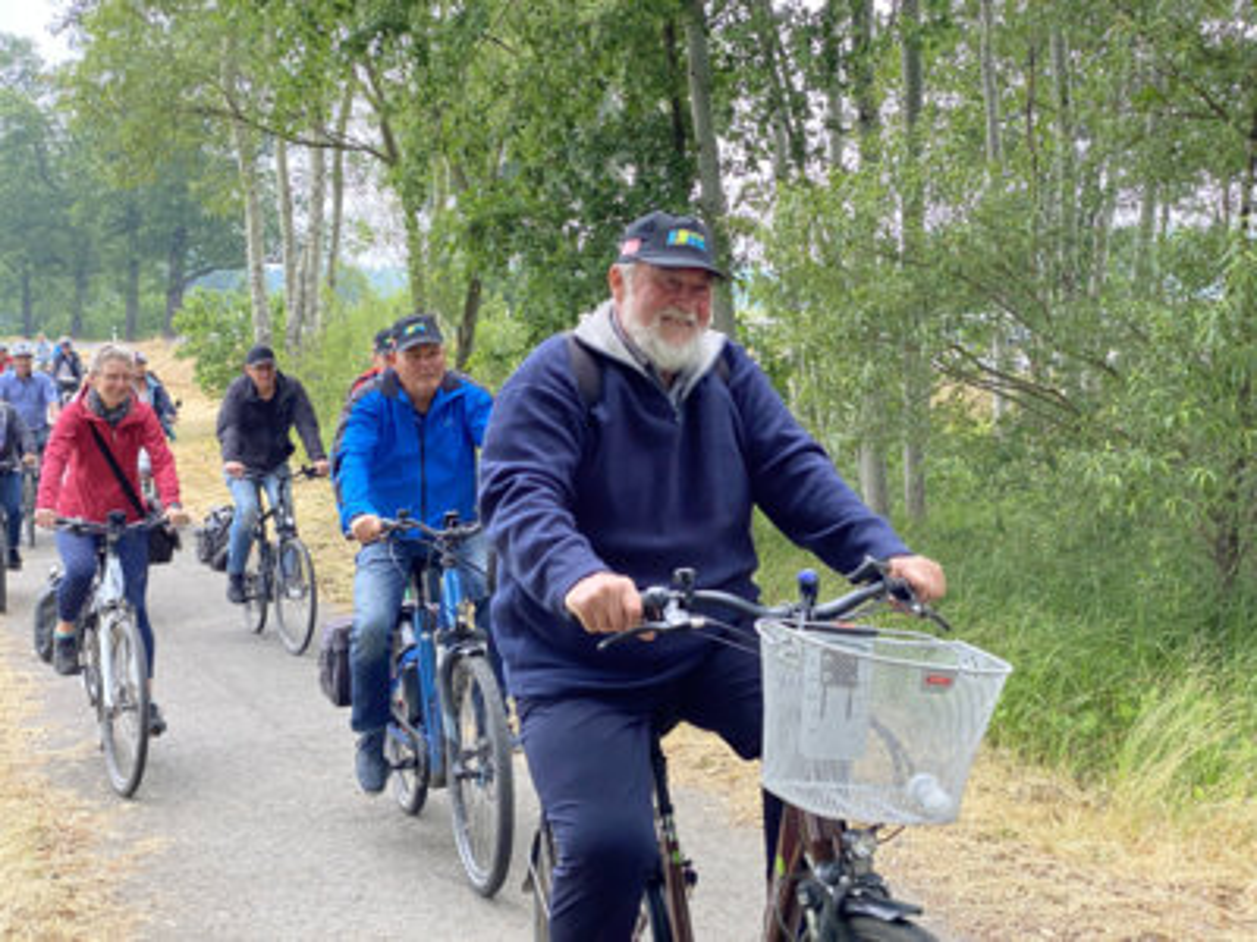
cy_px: 471
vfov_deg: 28.0
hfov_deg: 36.8
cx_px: 628
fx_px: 1888
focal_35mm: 52
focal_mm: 6
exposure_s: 1/167
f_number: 2
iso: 20
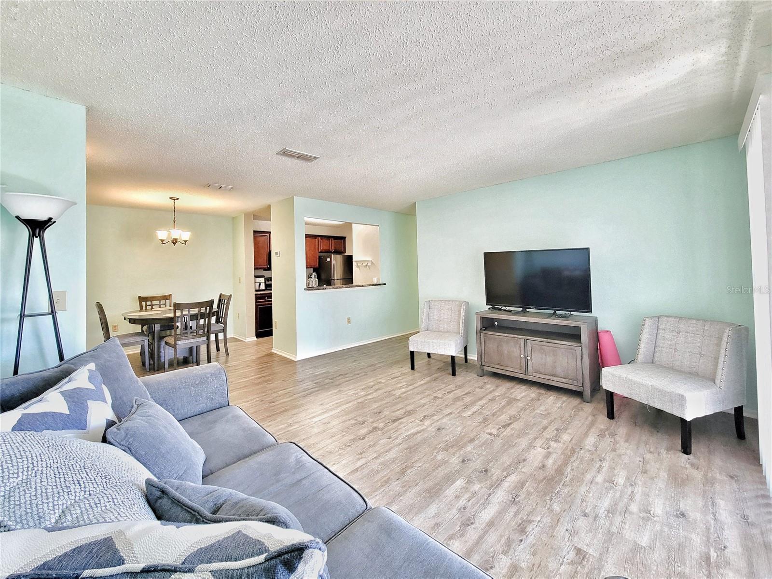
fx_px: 290
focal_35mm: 13
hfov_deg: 106.2
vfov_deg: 89.9
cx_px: 386
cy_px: 290
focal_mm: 2.2
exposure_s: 1/40
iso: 320
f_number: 2.2
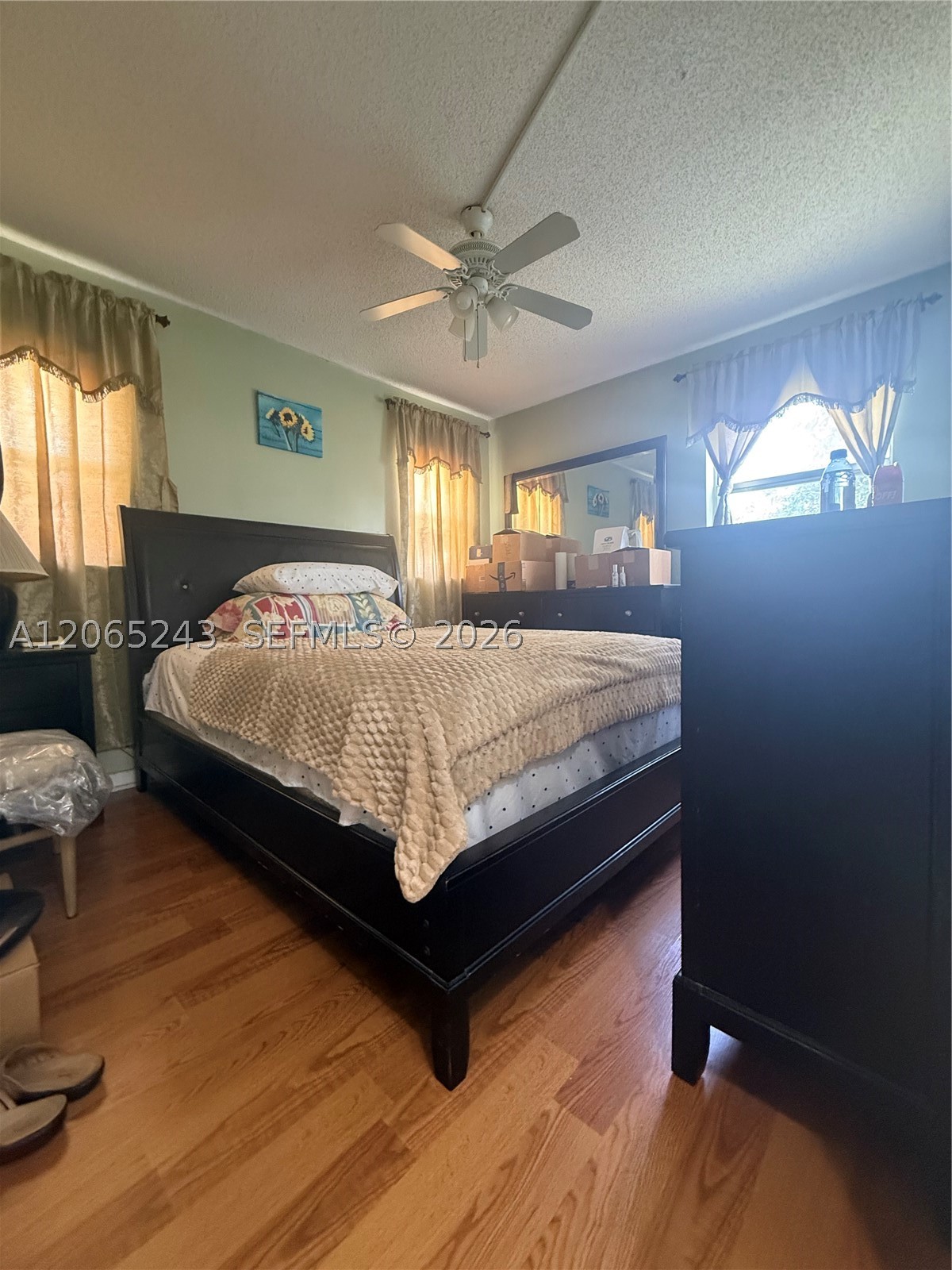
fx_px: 513
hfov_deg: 85.7
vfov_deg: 102.1
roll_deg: +0.8
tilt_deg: -2.3
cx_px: 476
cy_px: 635
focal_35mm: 14
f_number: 2.2
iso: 640
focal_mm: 2.22
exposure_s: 1/60
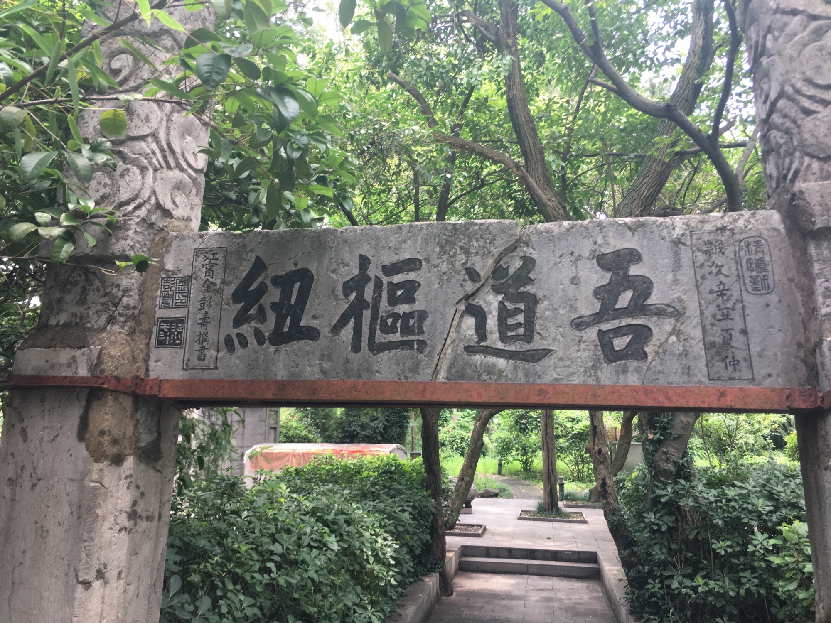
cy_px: 312
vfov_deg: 48.2
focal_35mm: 29
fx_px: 696
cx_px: 416
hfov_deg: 61.7
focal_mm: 4.15
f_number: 2.2
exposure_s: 1/100
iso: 40
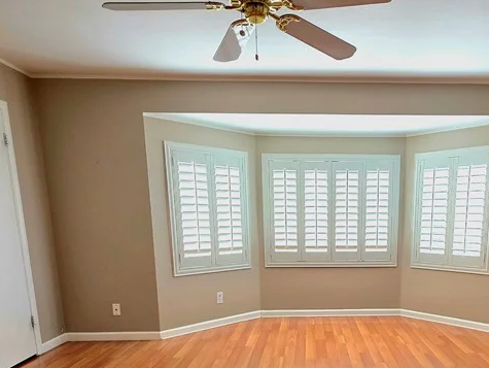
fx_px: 396
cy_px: 307
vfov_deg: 46.5
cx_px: 333
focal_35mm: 28
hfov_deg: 61.6
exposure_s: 1/120
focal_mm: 2.2
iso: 250
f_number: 1.9
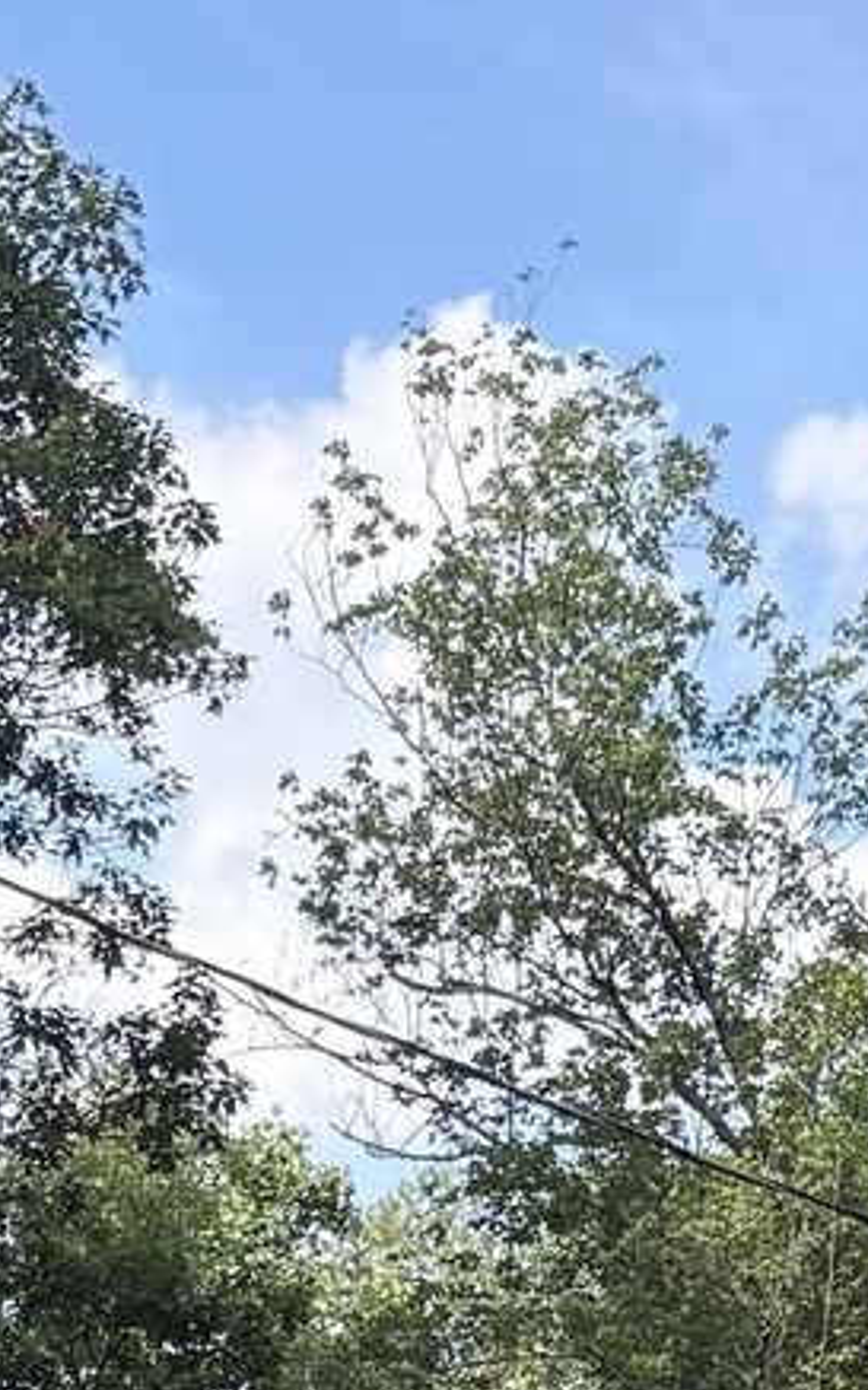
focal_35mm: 134
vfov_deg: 14.0
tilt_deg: -2.2
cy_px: 2459
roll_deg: +0.1
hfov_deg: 9.8
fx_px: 5073
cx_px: 350
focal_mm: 6.76
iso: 100
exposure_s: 1/1156
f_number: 1.78
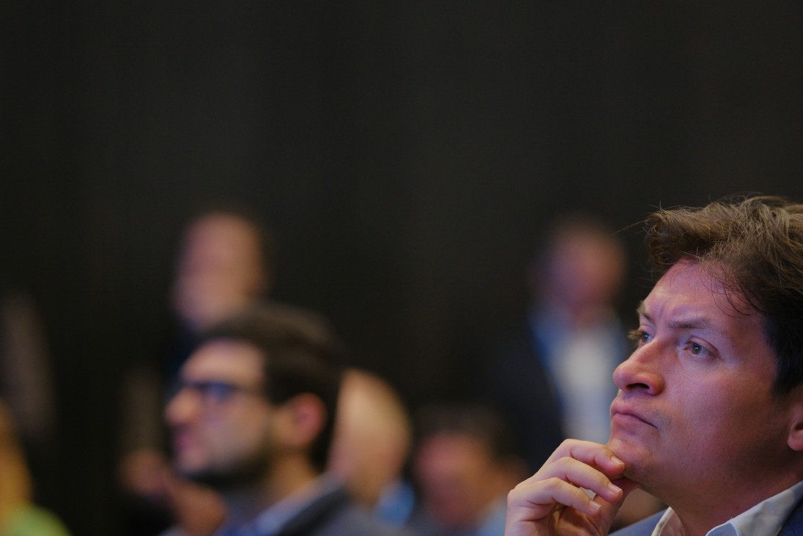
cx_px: 435
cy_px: 339
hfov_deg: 12.3
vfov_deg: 8.2
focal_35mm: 167
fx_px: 3725
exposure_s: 1/60
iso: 640
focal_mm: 75
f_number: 1.4
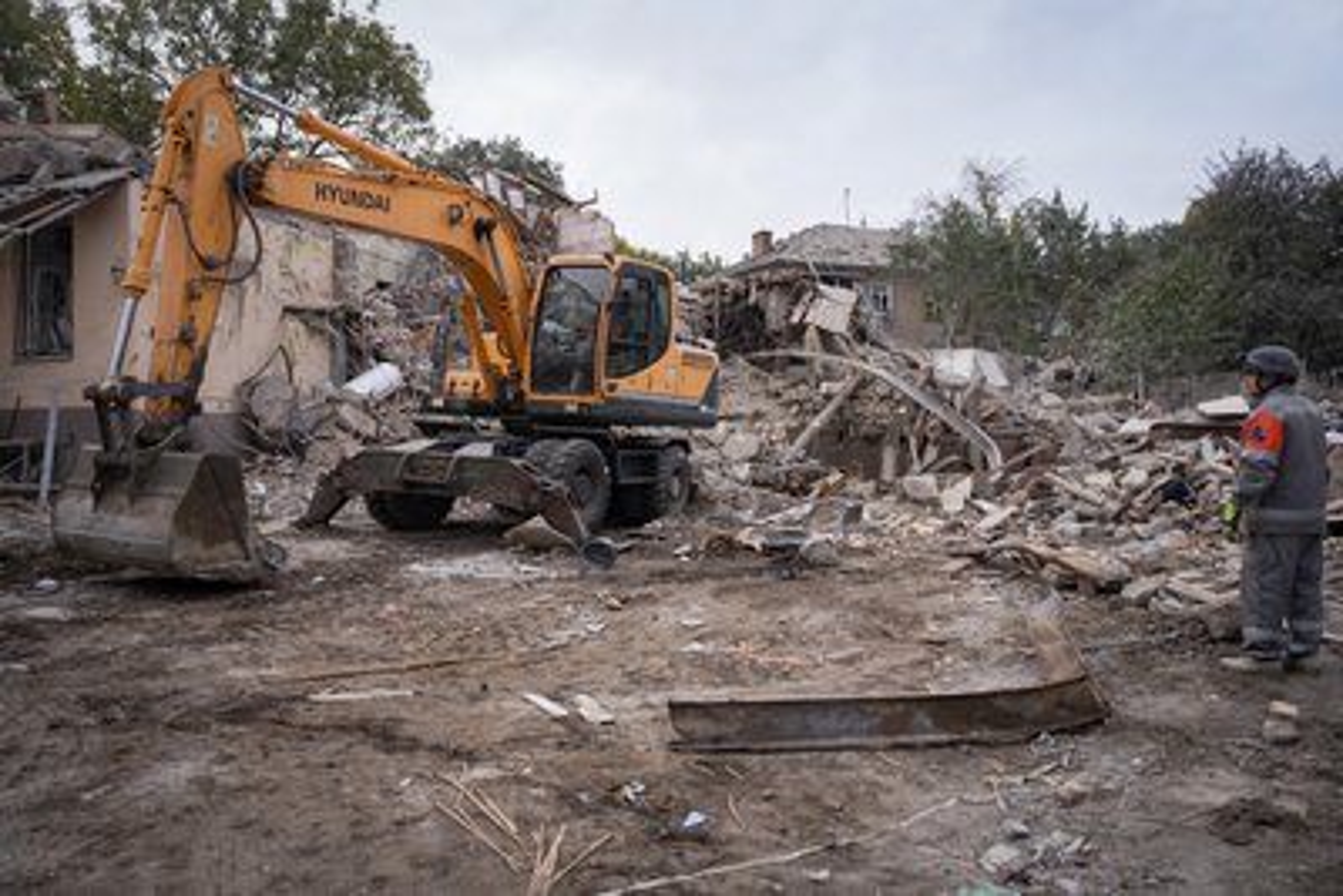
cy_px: 448
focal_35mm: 30
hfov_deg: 61.9
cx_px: 672
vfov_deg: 43.6
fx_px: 1120
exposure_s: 1/100
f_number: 2.8
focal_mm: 30
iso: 125
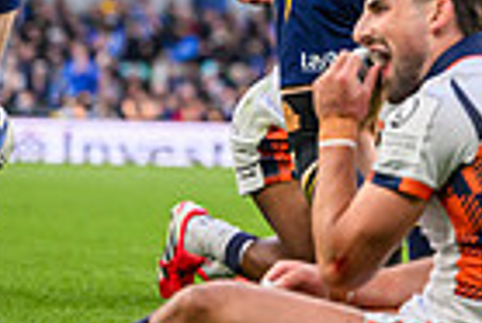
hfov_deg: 3.8
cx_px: 846
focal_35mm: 541
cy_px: -92
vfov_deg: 2.5
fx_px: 7251
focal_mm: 130
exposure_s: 1/1600
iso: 1250
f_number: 3.5
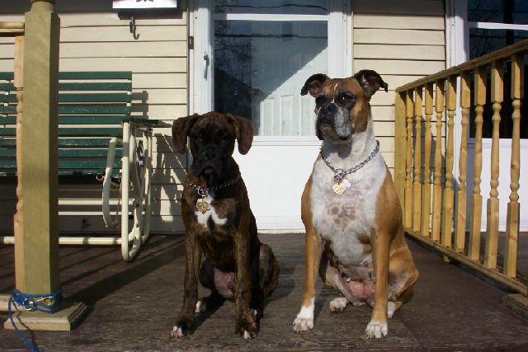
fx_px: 513
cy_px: 176
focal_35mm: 35
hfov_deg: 54.4
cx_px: 264
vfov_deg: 37.9
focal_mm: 7.5
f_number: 9.5
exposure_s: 1/350
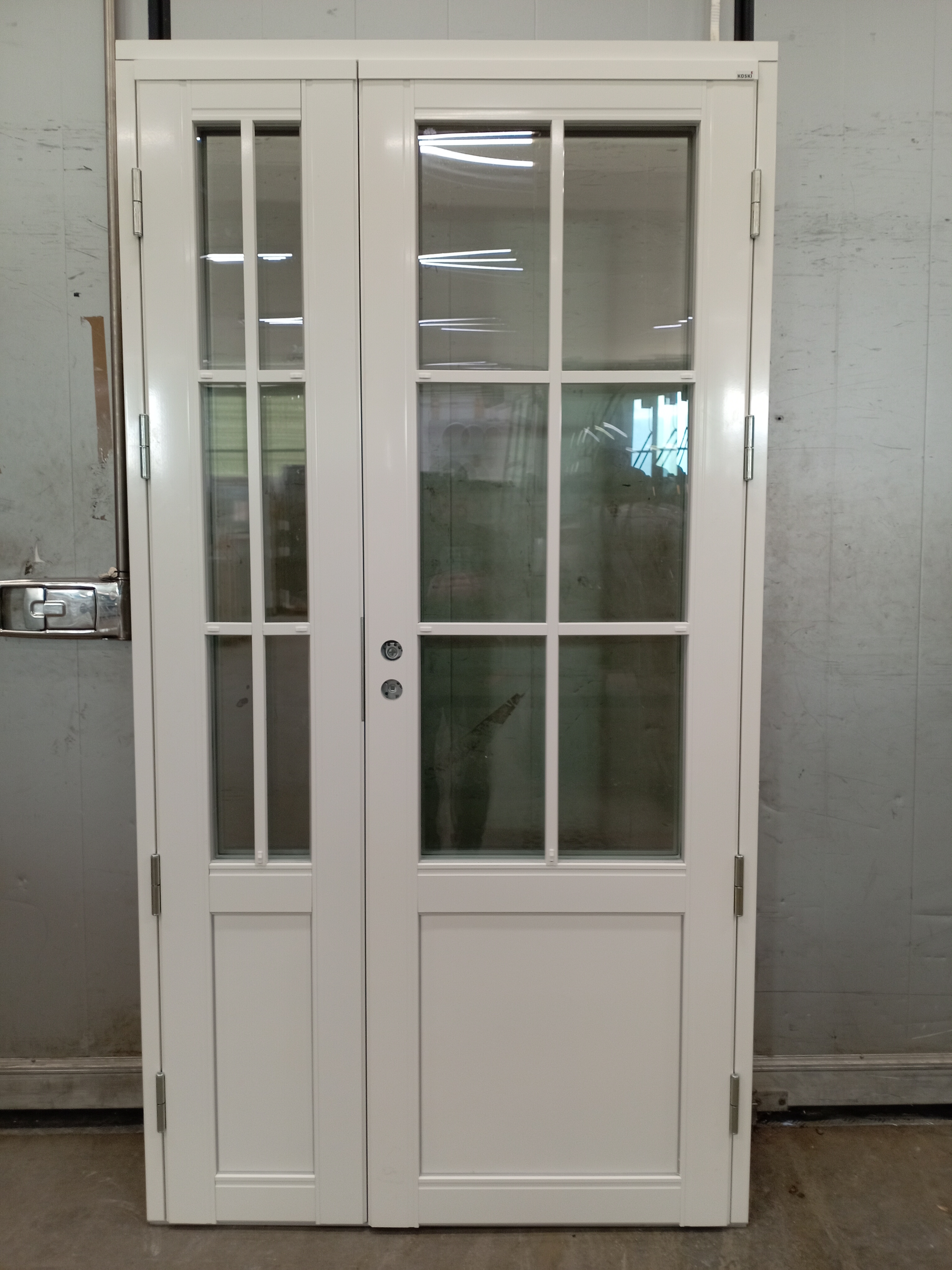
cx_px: 476
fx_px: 990
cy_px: 635
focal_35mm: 27
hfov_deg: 51.4
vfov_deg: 65.3
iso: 462
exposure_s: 1/25
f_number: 1.8
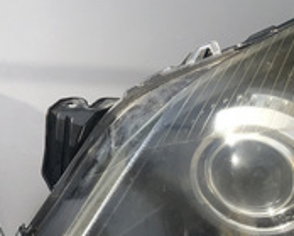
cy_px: 142
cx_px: -22
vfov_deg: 16.4
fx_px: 820
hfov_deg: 19.5
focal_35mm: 94
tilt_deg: -51.0
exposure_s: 1/796
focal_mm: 4
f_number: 1.8
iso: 20
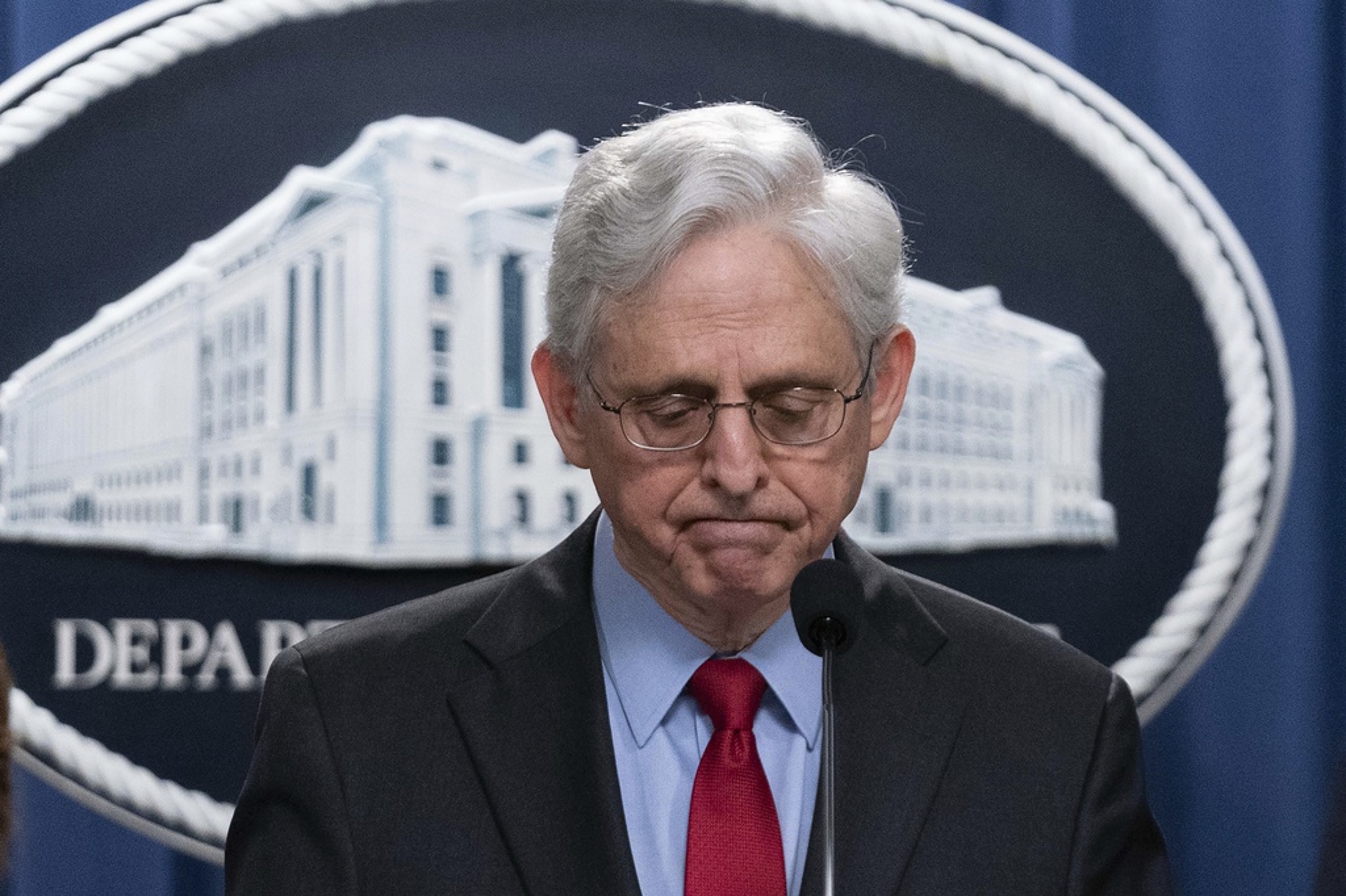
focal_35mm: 200
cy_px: 448
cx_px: 673
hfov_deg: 10.3
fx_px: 7475
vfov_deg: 6.9
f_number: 3.2
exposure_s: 1/320
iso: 2500
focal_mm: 200
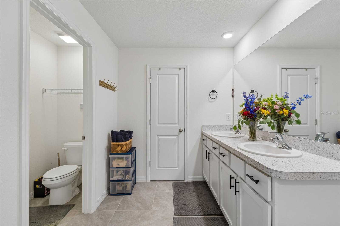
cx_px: 170
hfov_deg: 100.4
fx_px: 142
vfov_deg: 77.3
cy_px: 113
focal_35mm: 15
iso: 100
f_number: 7.1
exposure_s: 1/2.5
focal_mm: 10
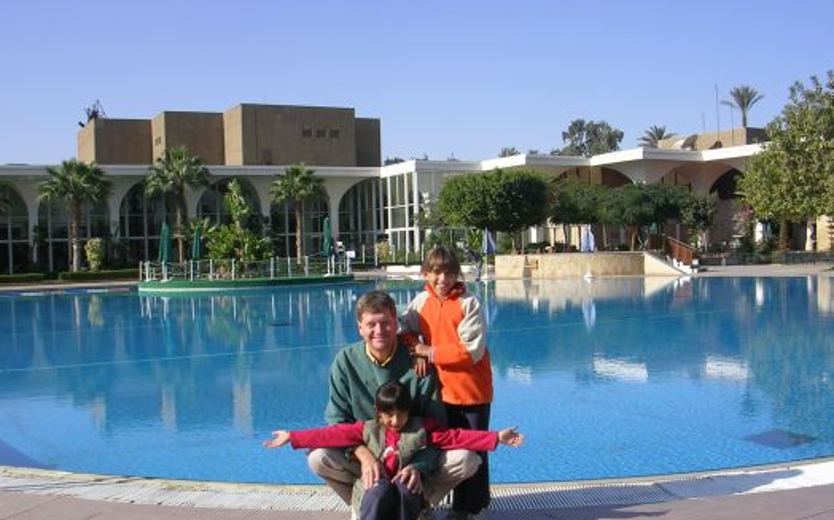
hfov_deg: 48.2
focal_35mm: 41
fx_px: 931
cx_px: 411
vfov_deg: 31.2
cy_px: 288
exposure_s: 1/360
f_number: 5.6
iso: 50
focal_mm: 5.8
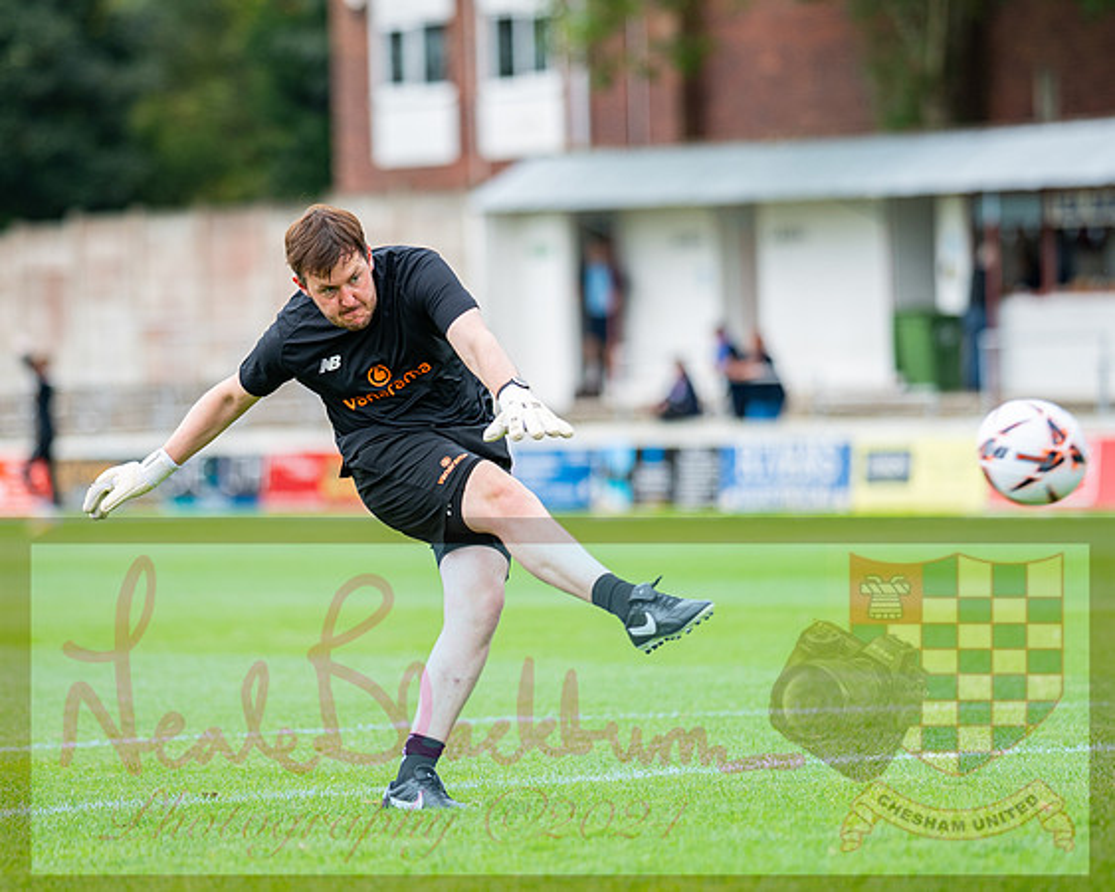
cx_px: 456
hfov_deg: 8.0
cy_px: 424
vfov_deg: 6.4
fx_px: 7932
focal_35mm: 240
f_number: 1.8
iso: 160
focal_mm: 135
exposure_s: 1/1200
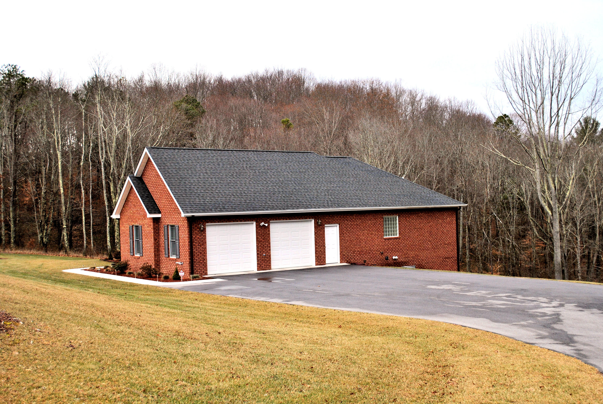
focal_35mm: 42
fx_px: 704
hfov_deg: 46.3
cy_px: 202
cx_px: 302
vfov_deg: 32.0
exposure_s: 1/125
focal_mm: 28
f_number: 5.6
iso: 180
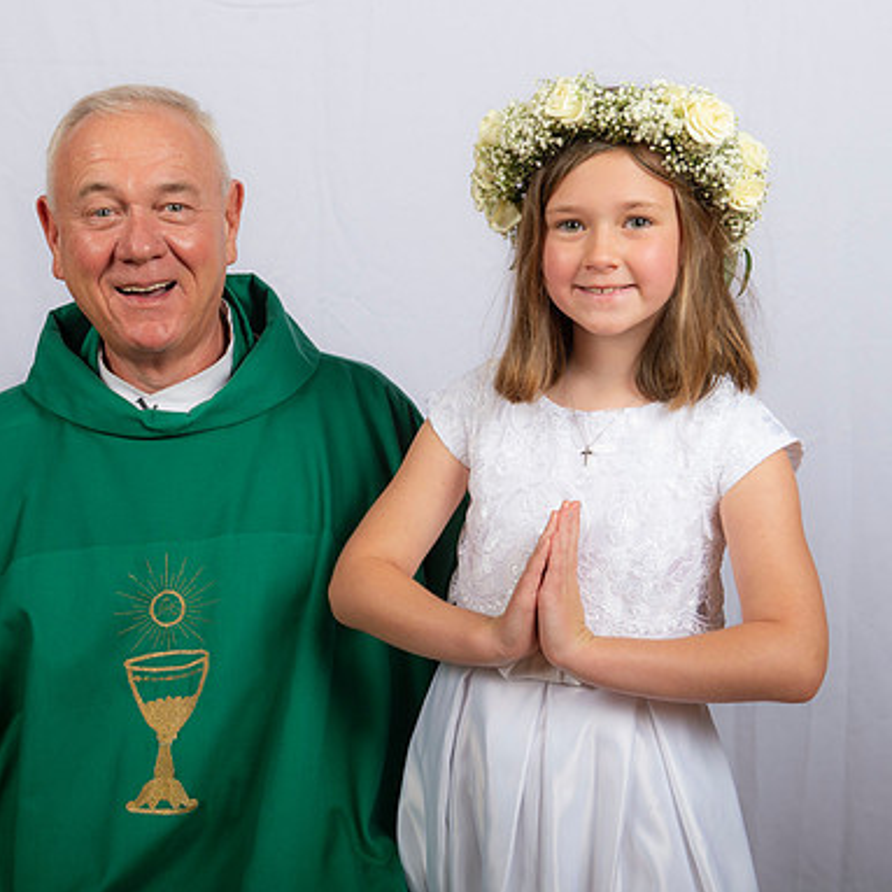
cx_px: 319
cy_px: 447
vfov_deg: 24.0
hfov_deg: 23.9
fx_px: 2099
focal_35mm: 72
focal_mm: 56
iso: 320
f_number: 8
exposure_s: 1/200
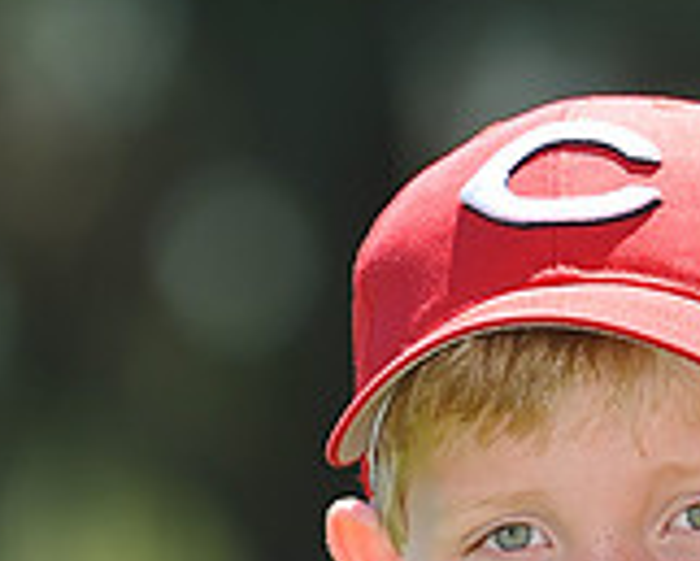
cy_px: 778
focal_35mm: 675
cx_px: 630
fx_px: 13993
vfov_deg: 2.3
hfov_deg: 2.9
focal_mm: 200
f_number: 4.5
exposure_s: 1/500
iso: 200
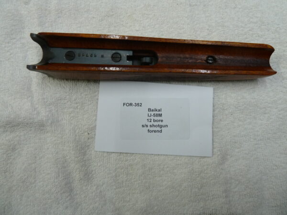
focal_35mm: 25
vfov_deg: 54.9
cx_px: 144
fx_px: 207
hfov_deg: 69.4
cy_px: 108
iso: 200
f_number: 3.3
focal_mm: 4.1
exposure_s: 1/30
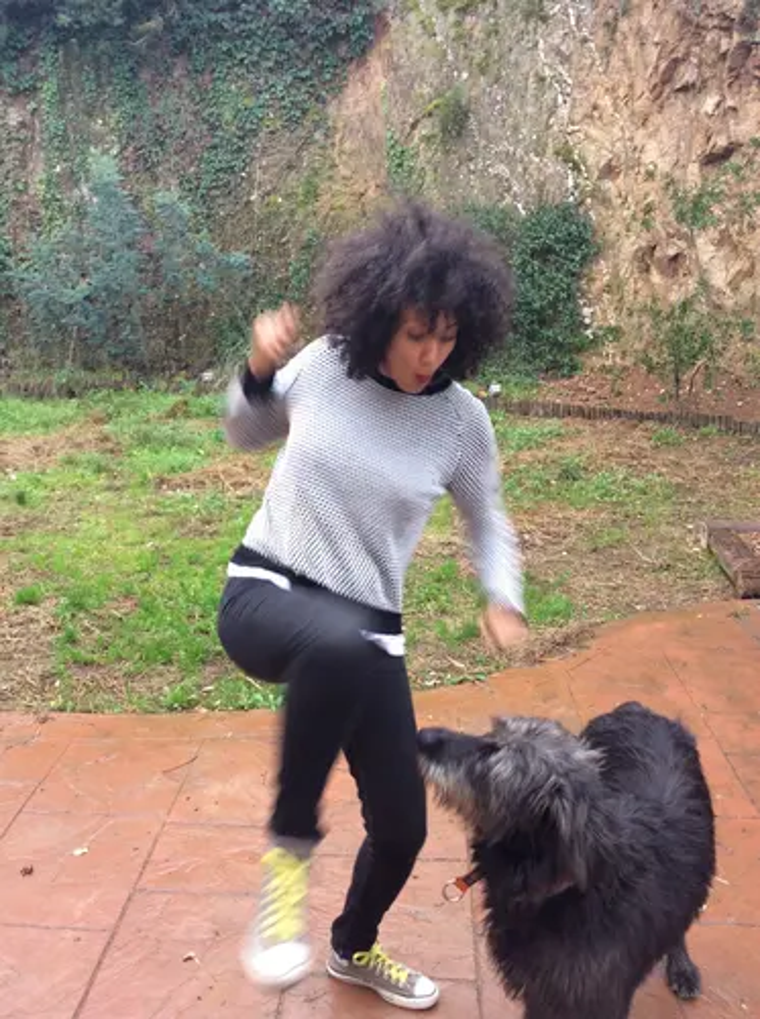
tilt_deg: -15.7
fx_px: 940
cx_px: 380
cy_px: 510
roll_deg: +2.0
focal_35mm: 32
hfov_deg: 44.0
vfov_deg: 56.9
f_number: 2.4
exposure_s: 1/25
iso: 40
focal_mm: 3.3
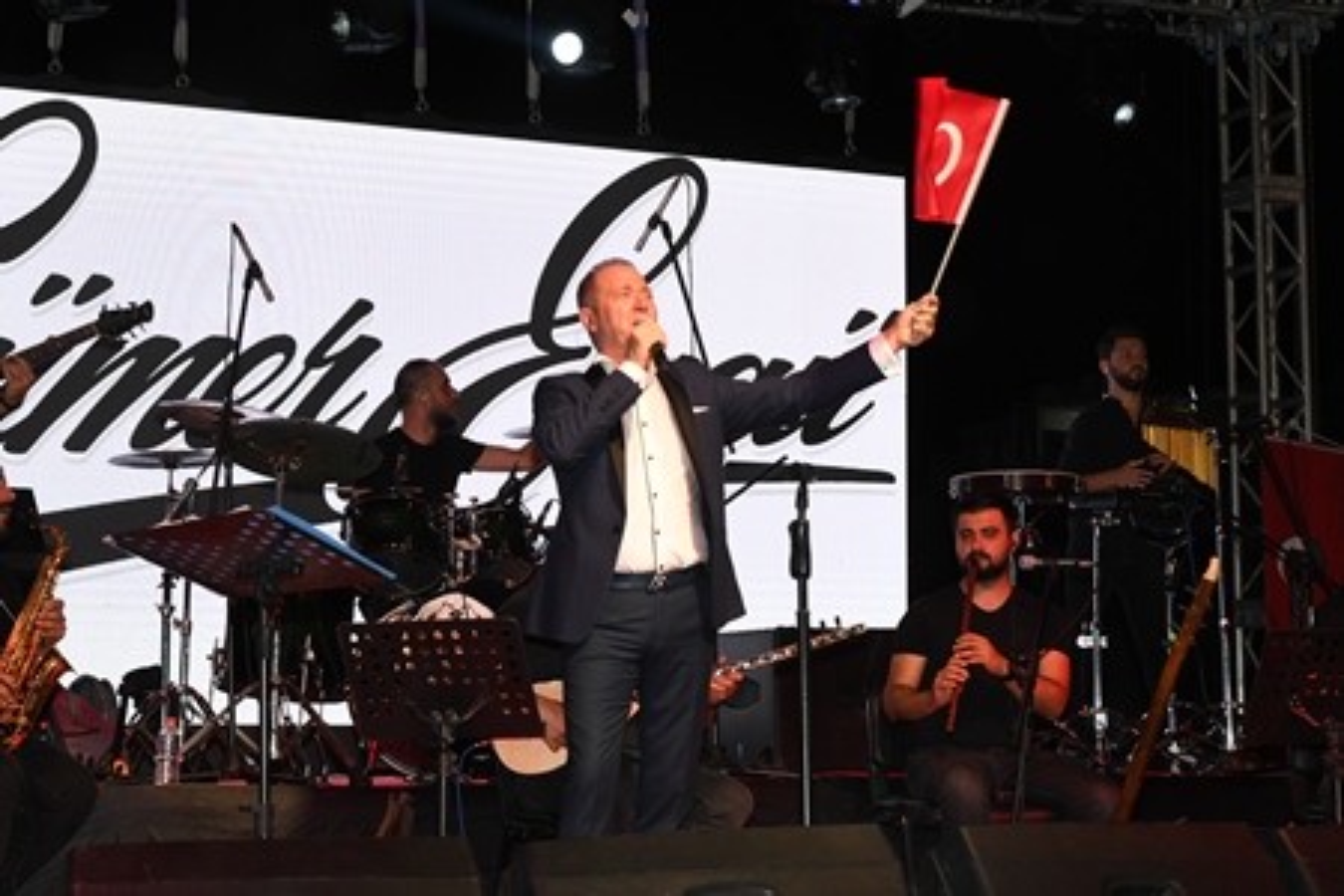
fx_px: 2352
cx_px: 672
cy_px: 448
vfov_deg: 21.6
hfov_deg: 31.9
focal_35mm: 63
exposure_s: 1/60
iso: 1600
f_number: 8
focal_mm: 42
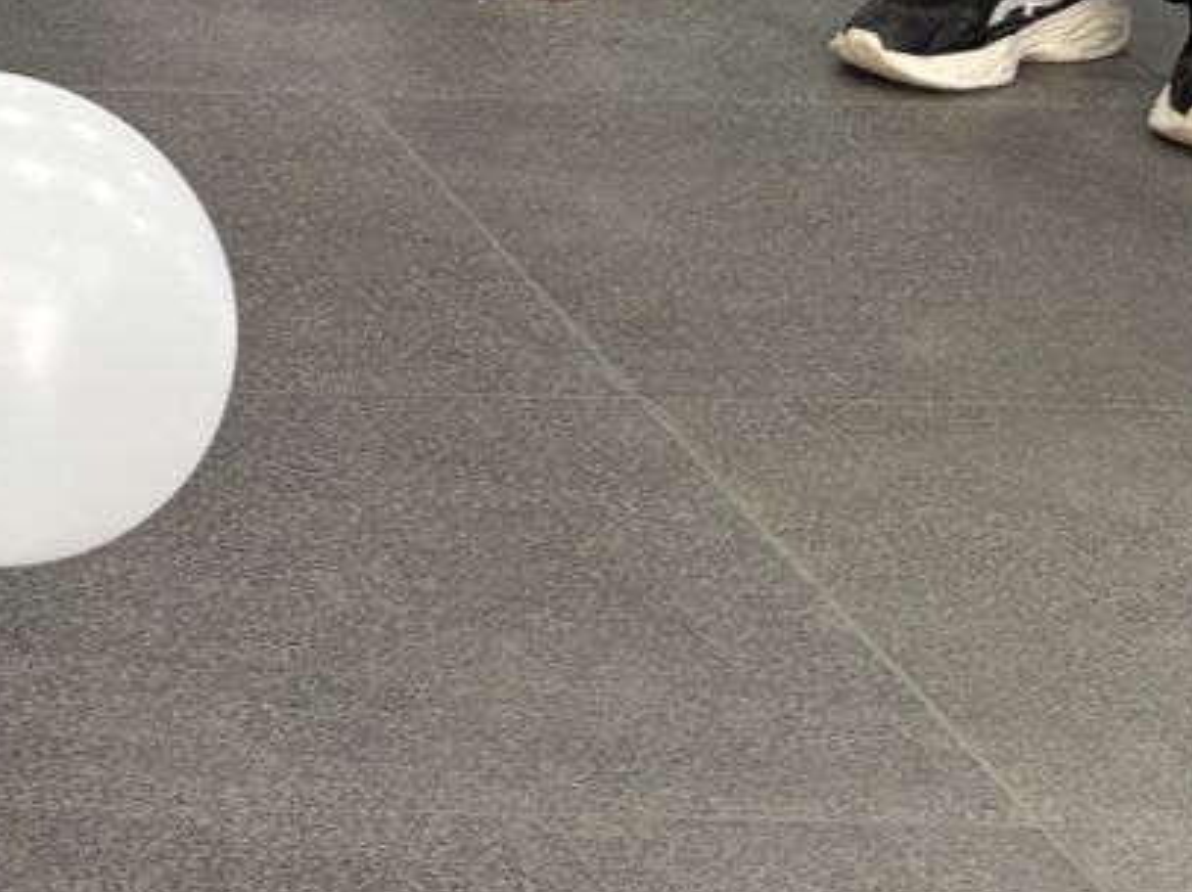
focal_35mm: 164
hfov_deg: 10.8
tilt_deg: -5.7
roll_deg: -0.8
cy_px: -1109
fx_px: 5644
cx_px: -1307
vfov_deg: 8.4
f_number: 1.6
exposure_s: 1/50
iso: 80
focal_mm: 5.96
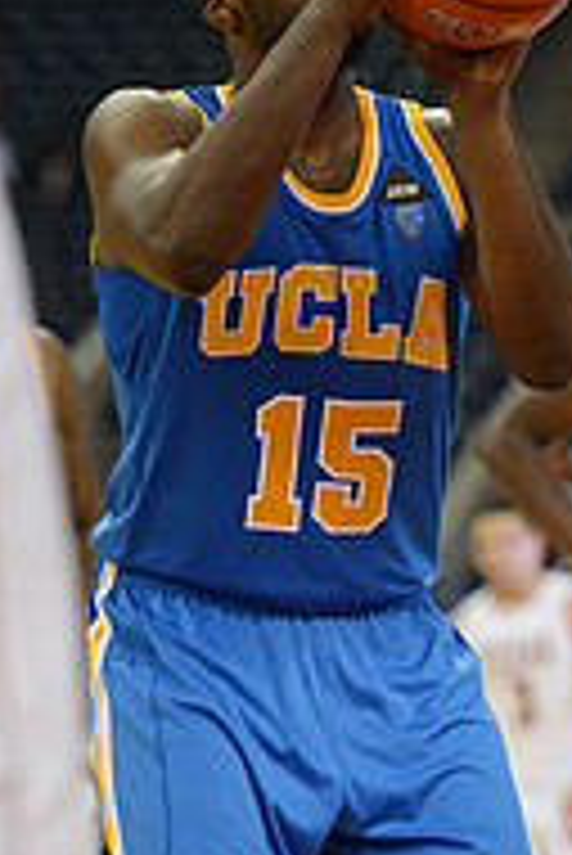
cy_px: 594
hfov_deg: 4.5
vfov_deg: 6.7
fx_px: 7327
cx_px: 522
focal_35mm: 308
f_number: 2.8
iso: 3200
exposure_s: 1/1600
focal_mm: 130
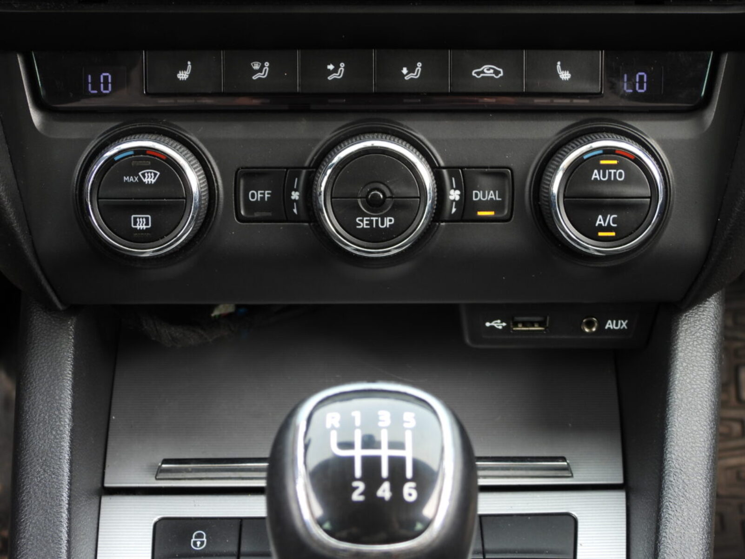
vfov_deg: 22.6
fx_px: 1399
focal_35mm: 65
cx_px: 372
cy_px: 280
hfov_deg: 29.8
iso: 100
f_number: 3.5
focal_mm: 11.7
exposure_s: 1/40
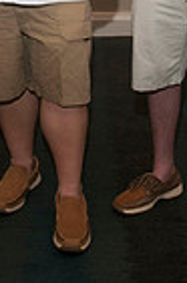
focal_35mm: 96
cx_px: 59
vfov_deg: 19.7
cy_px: -80
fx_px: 754
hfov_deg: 14.1
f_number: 5.6
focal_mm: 20
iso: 400
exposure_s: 1/60
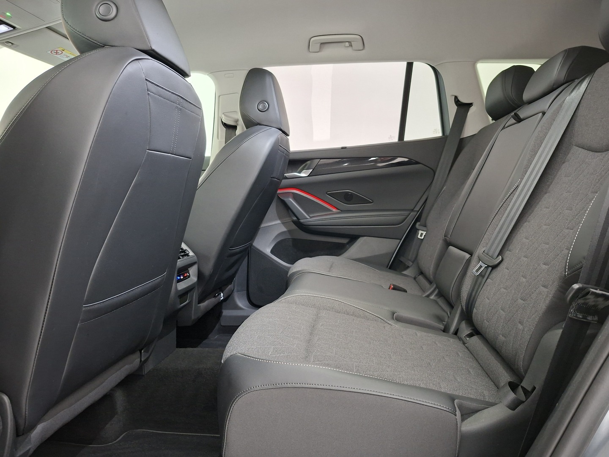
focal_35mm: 23
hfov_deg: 73.9
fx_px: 405
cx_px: 304
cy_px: 228
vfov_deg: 58.9
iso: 640
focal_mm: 5.54
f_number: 1.8
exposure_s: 1/25
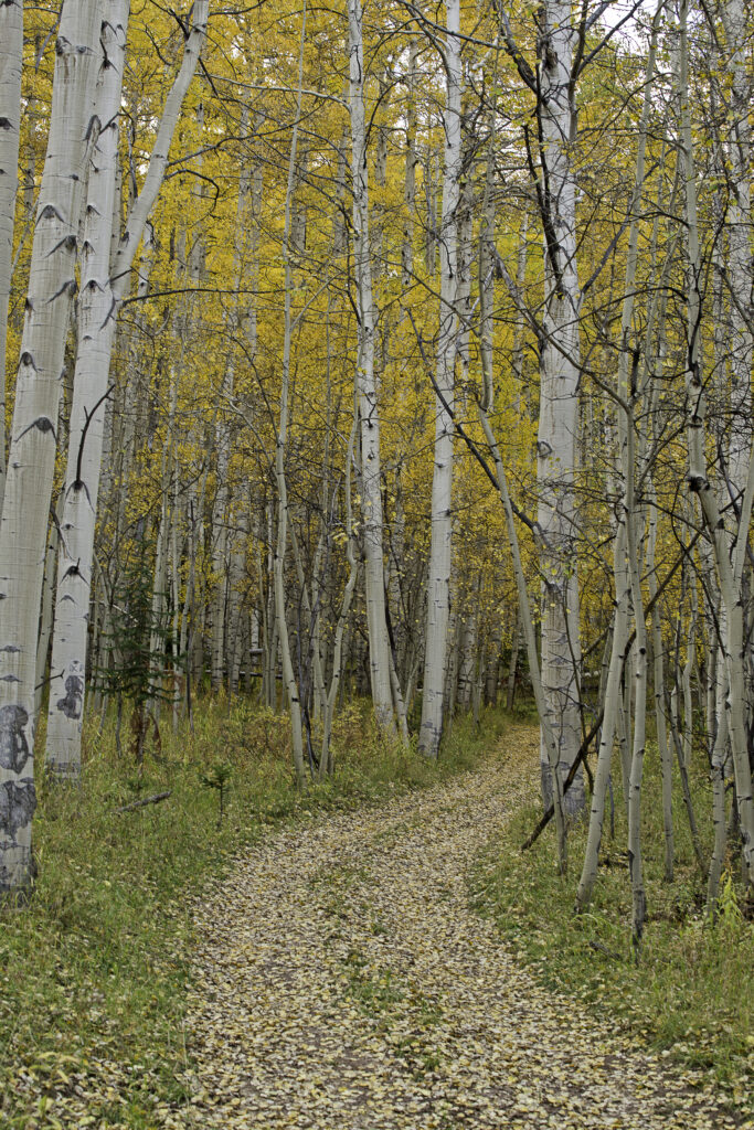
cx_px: 377
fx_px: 2198
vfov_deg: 28.8
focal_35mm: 70
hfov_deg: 19.5
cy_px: 565
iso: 200
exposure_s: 1/40
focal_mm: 70
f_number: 8
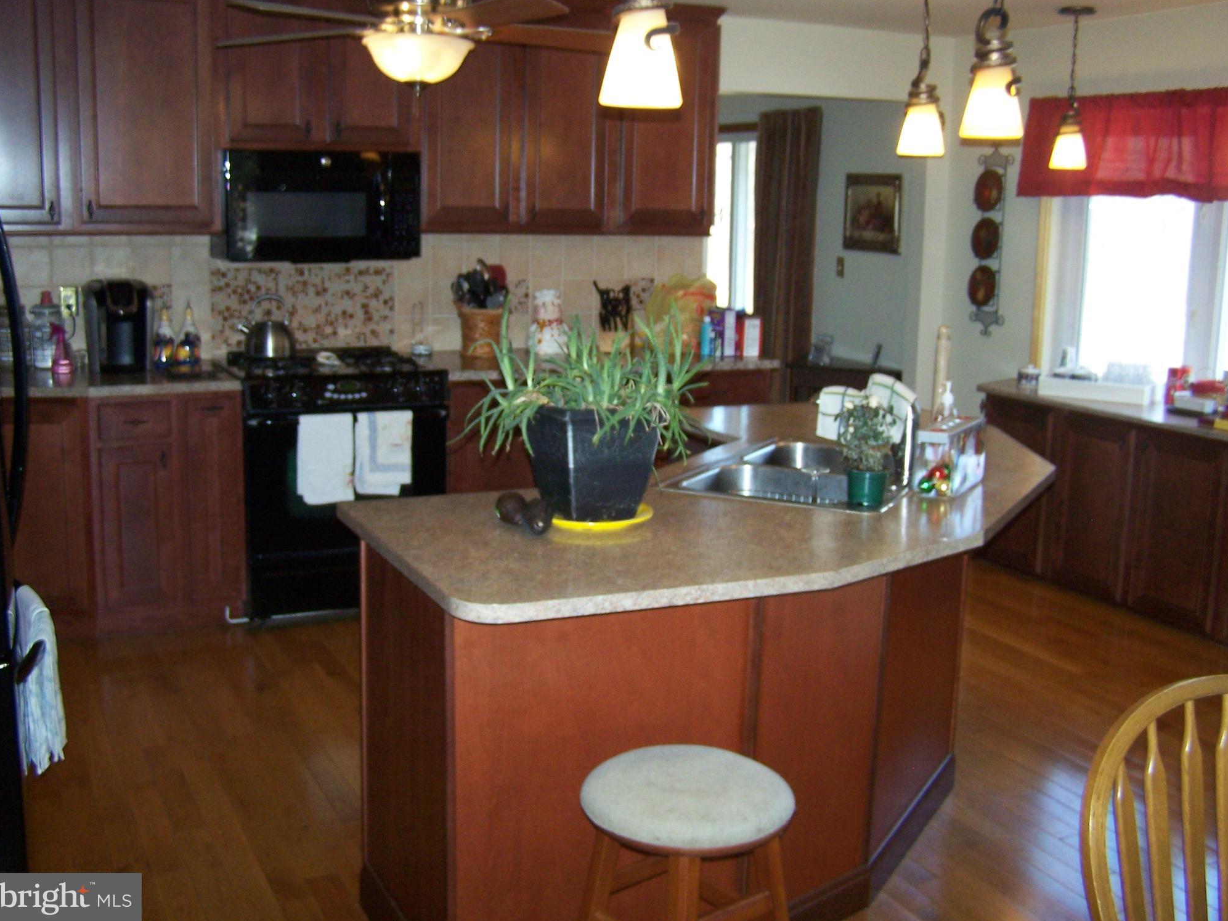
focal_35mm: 39
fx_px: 1384
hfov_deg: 47.9
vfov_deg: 36.8
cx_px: 617
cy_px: 450
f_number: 2.8
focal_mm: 6.3
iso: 160
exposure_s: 1/60
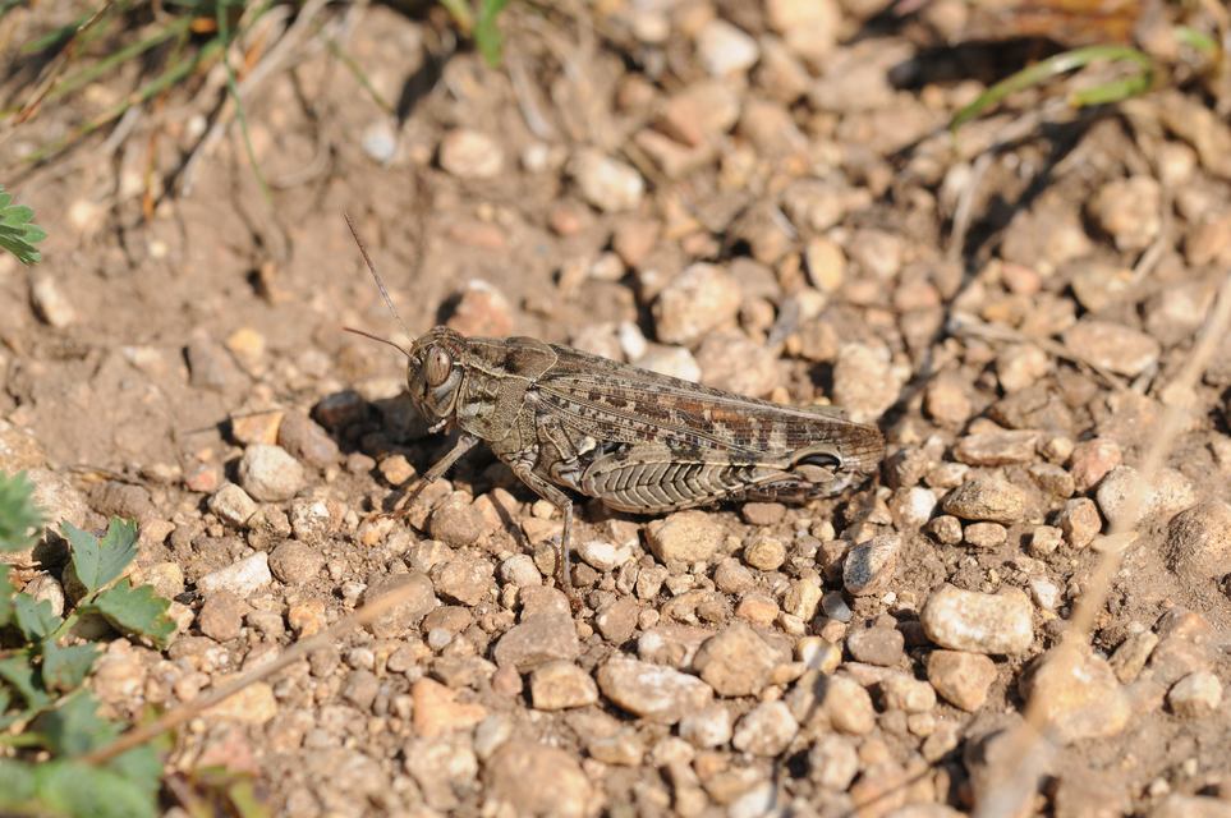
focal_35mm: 158
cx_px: 616
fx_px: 5380
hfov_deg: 13.1
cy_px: 409
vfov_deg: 8.7
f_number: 10
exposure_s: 1/640
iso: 250
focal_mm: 105
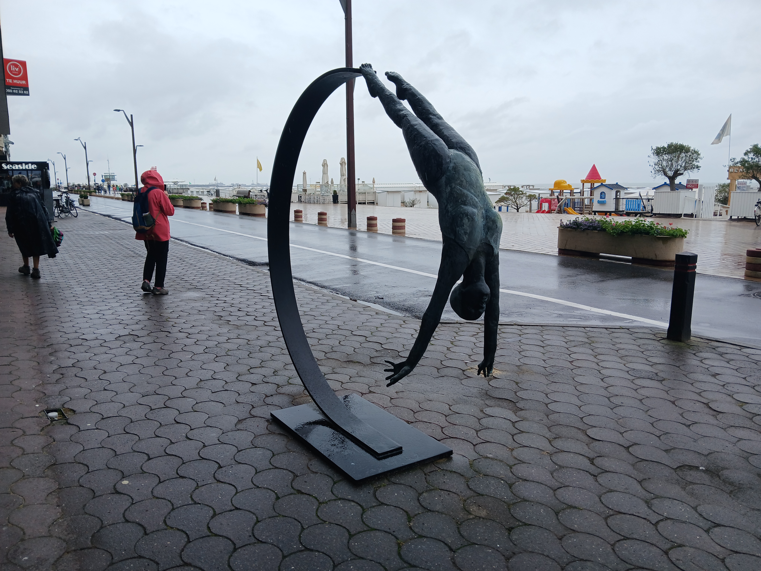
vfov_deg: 53.1
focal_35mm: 26
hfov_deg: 67.3
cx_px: 380
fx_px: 572
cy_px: 286
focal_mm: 3.98
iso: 20
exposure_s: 1/362
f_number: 1.8
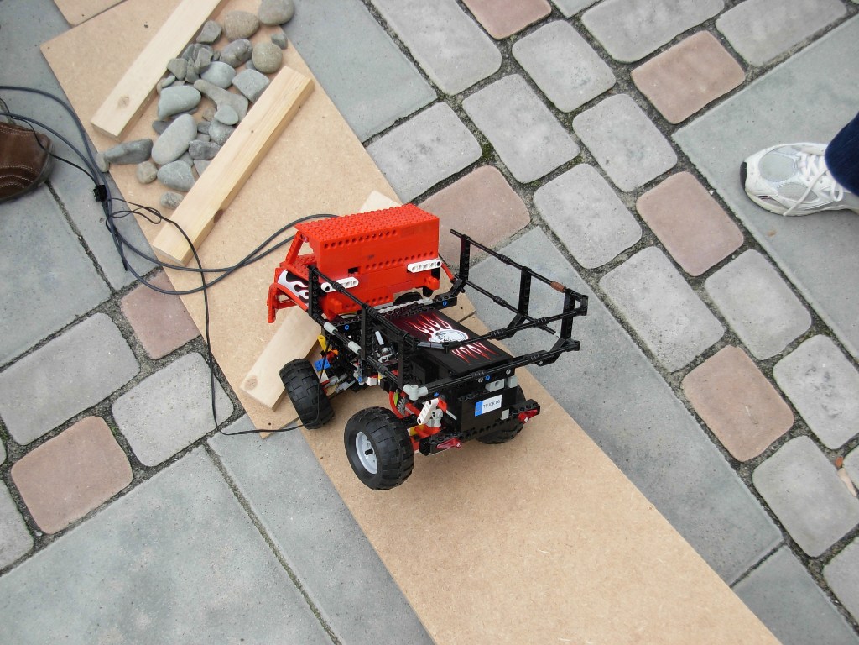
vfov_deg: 37.7
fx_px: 943
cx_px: 430
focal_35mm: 38
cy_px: 322
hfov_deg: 49.0
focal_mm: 6.3
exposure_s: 1/332
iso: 79
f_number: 2.9
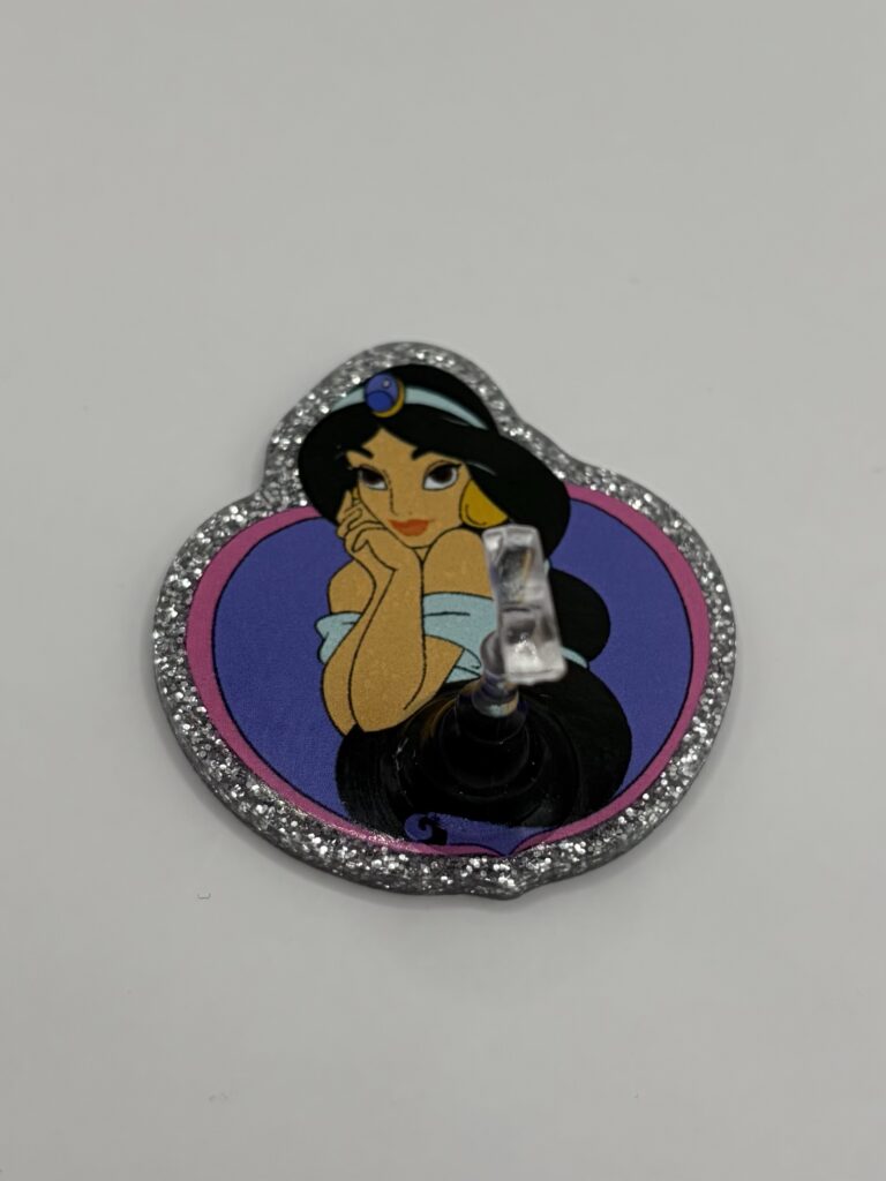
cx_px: 443
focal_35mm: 26
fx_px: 887
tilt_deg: -57.1
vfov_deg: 67.3
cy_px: 590
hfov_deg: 53.1
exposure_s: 1/1263
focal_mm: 5.96
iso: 50
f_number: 1.6
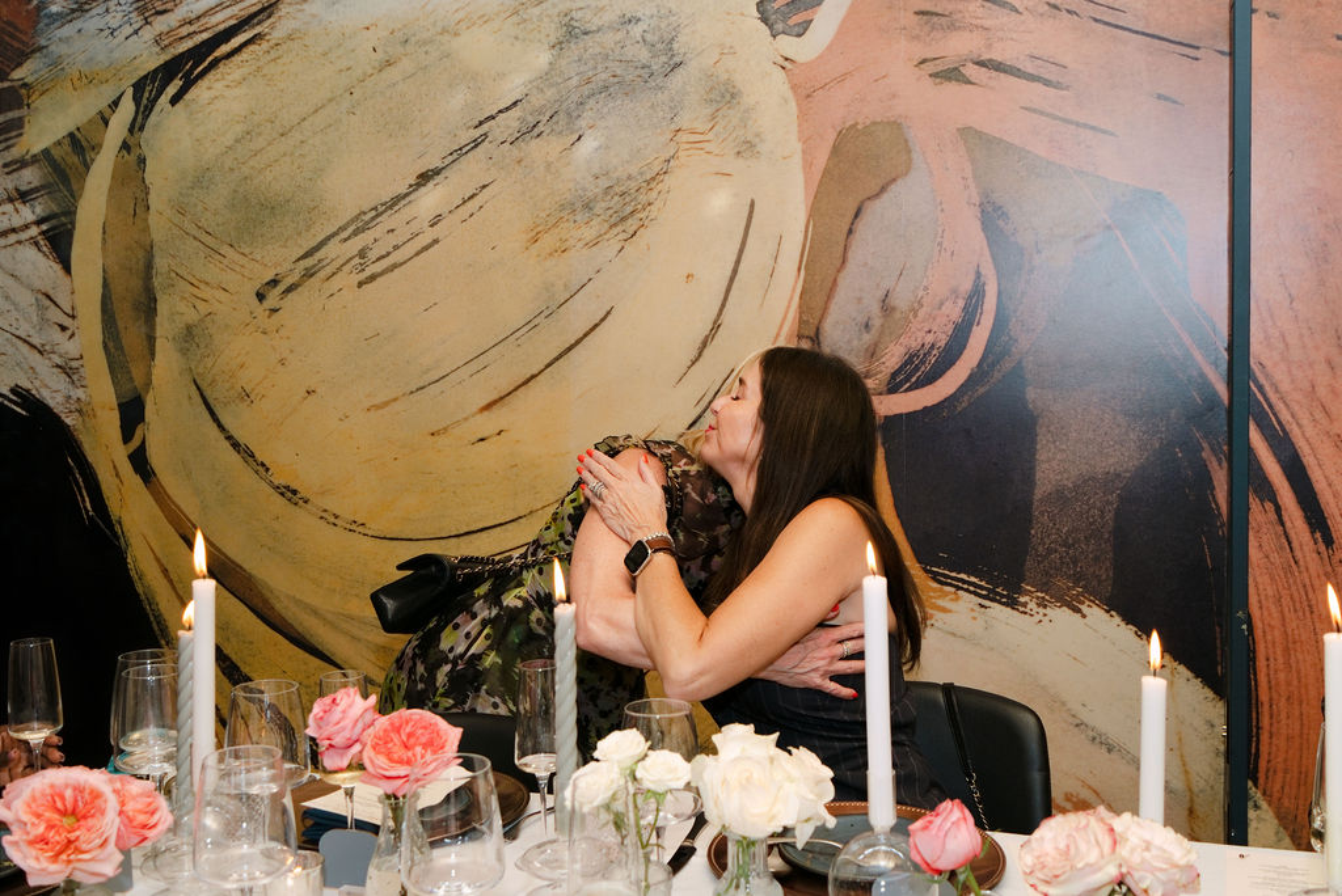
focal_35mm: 35
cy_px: 448
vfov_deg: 37.9
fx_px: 1305
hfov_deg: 54.4
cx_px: 671
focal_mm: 35
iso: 800
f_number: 6.3
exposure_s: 1/160
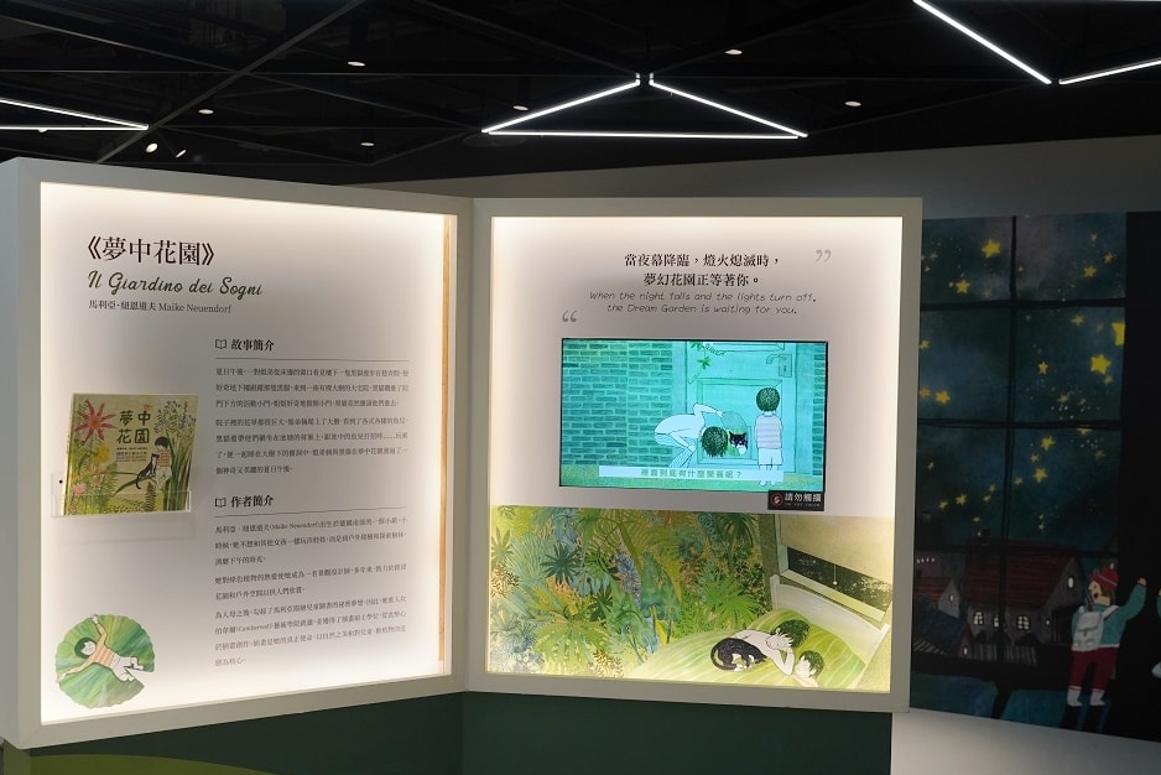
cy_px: 426
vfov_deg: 29.2
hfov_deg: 42.7
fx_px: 1484
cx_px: 613
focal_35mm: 46
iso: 500
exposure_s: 1/160
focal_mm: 36
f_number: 4
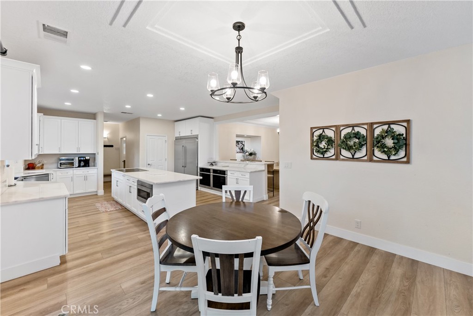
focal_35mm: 14
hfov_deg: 104.2
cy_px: 158
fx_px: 184
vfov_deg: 81.2
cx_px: 236
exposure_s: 1/160
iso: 1000
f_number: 4
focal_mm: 14
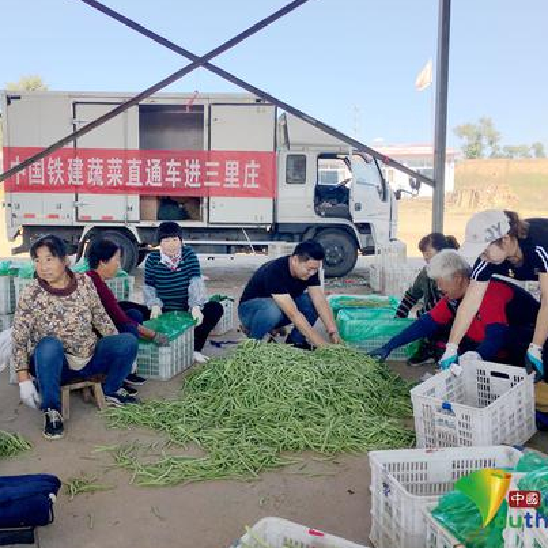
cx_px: 219
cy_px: 275
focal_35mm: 35
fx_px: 627
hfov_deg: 46.9
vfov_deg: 47.2
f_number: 2.2
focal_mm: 4.15
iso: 25
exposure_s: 1/884
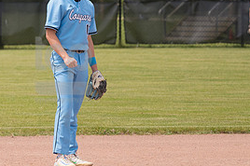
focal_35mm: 649
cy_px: 70
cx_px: 63
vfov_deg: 2.1
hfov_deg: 3.2
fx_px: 4501
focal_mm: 200
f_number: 5.6
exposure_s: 1/1600
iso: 320
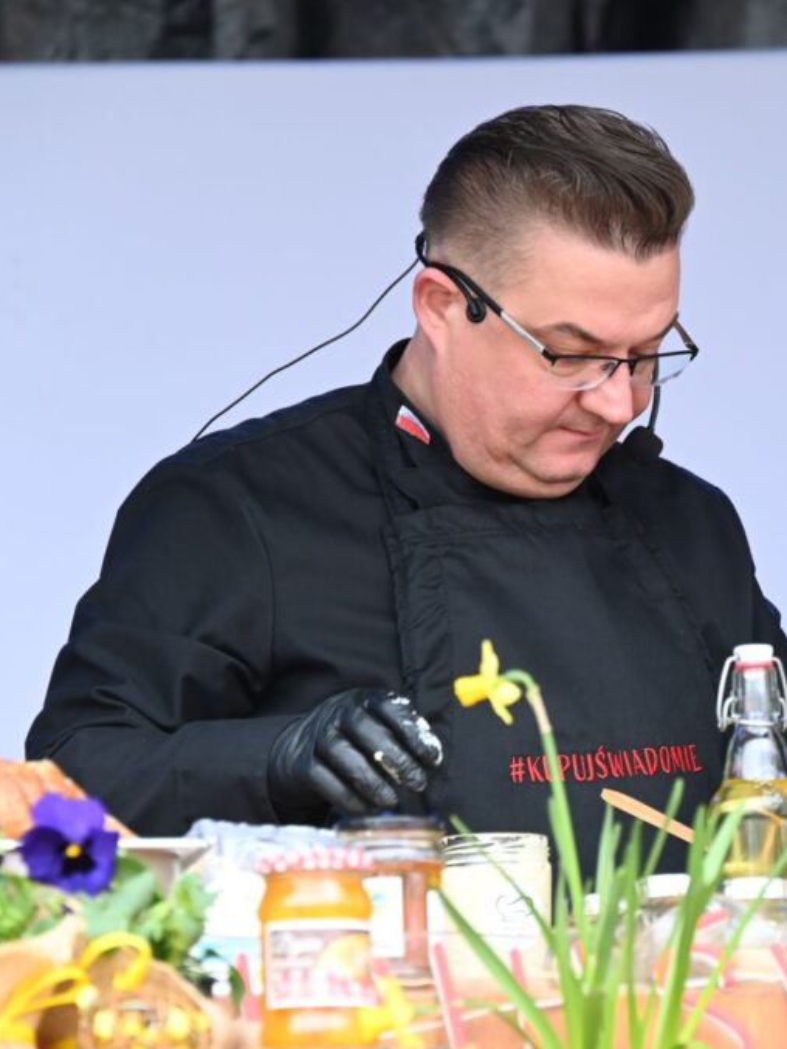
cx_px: 547
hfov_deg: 6.0
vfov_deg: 8.0
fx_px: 7485
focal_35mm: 247
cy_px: 526
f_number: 6.3
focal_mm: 170
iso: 2000
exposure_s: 1/400
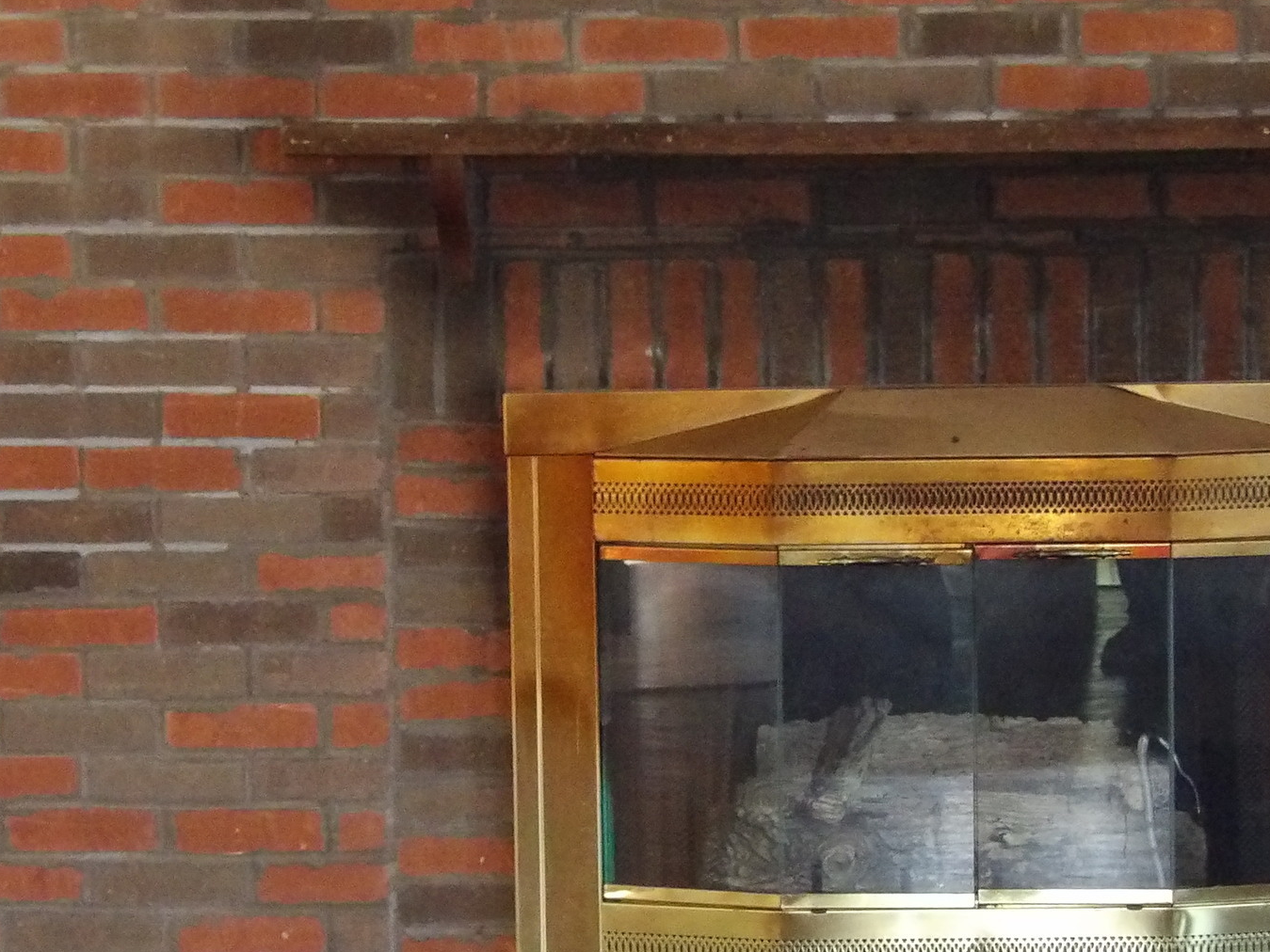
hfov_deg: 12.0
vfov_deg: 9.0
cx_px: 787
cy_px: 603
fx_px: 6017
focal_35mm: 164
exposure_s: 1/53
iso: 800
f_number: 4.1
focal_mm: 13
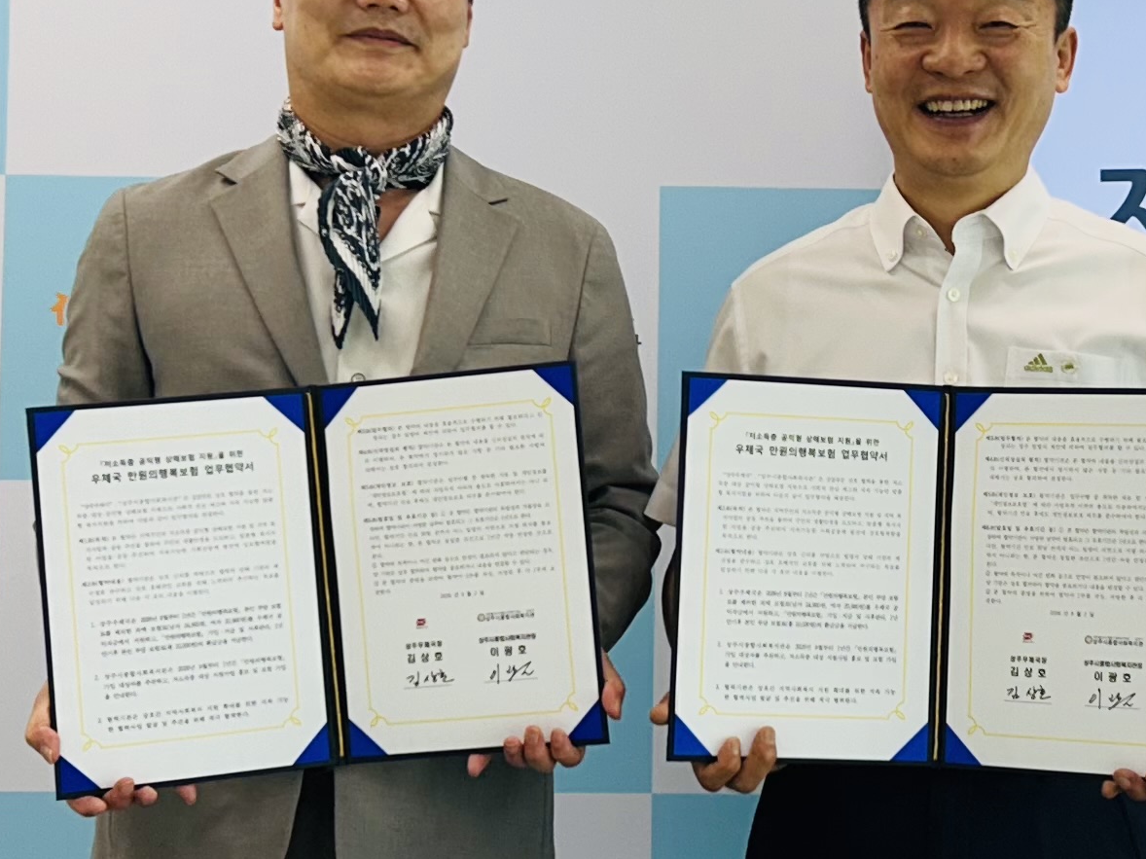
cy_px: 326
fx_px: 2946
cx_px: 709
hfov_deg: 22.0
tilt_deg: +3.5
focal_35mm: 89
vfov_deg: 16.6
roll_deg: +0.2
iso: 40
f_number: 1.5
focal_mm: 5.7
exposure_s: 1/152
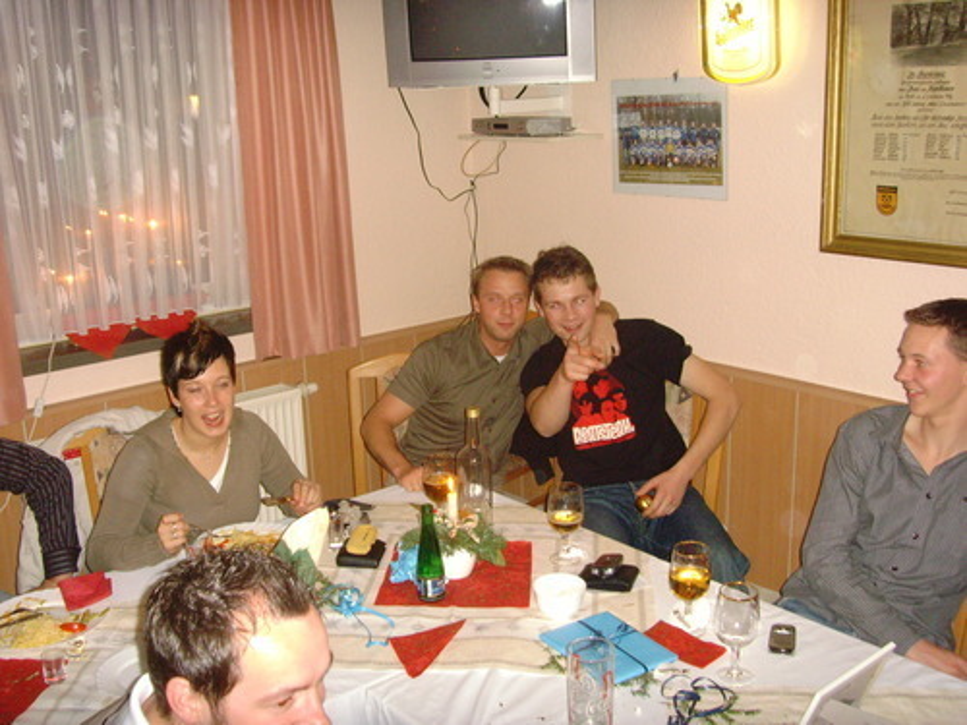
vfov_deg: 36.8
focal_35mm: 39
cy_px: 362
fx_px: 1089
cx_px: 484
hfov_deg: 47.9
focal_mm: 6.6
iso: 400
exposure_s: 1/45
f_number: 3.5
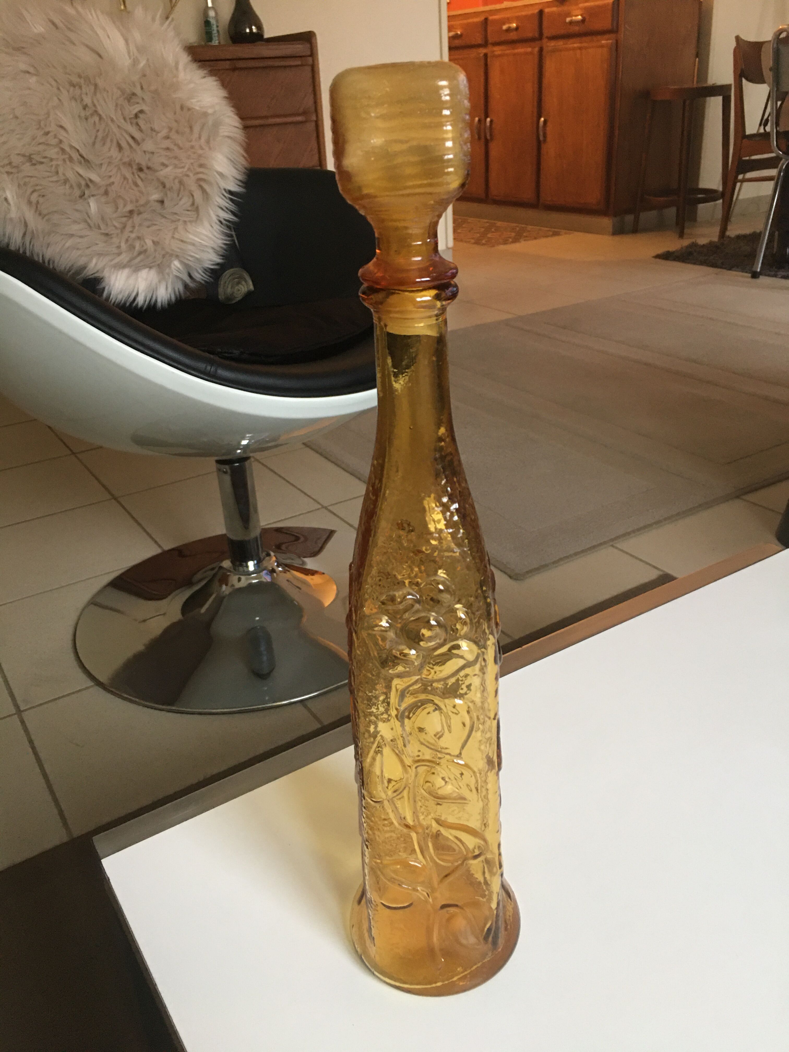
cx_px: 394
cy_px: 526
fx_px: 881
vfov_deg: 61.7
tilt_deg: -25.0
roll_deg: +2.8
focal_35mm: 29
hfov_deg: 48.2
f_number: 2.2
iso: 100
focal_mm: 4.15
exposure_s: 1/17
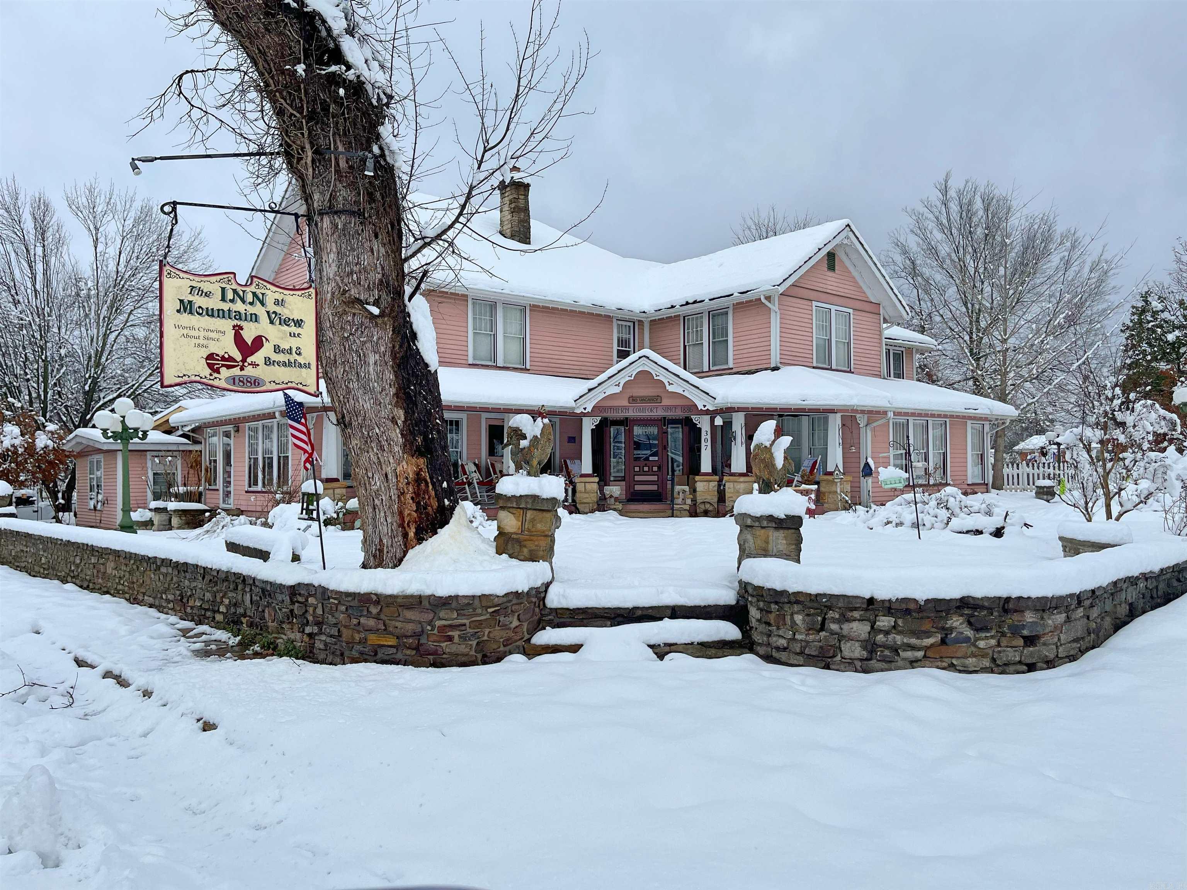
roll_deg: +0.4
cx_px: 594
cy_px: 445
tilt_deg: +0.7
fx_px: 892
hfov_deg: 67.3
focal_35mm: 26
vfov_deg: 53.1
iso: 50
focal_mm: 5.1
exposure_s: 1/2899
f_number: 1.6
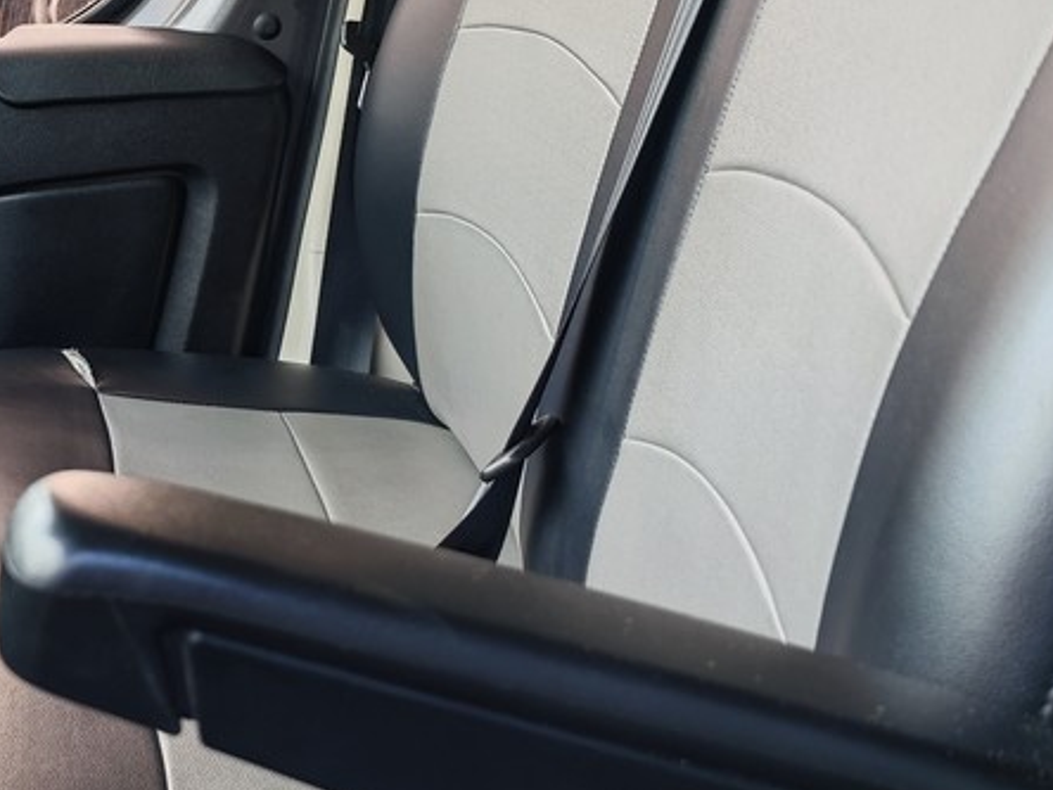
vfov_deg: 24.3
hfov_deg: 29.1
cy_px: 112
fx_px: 1795
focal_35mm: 59
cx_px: -151
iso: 400
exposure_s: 1/121
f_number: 2
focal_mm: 8.72
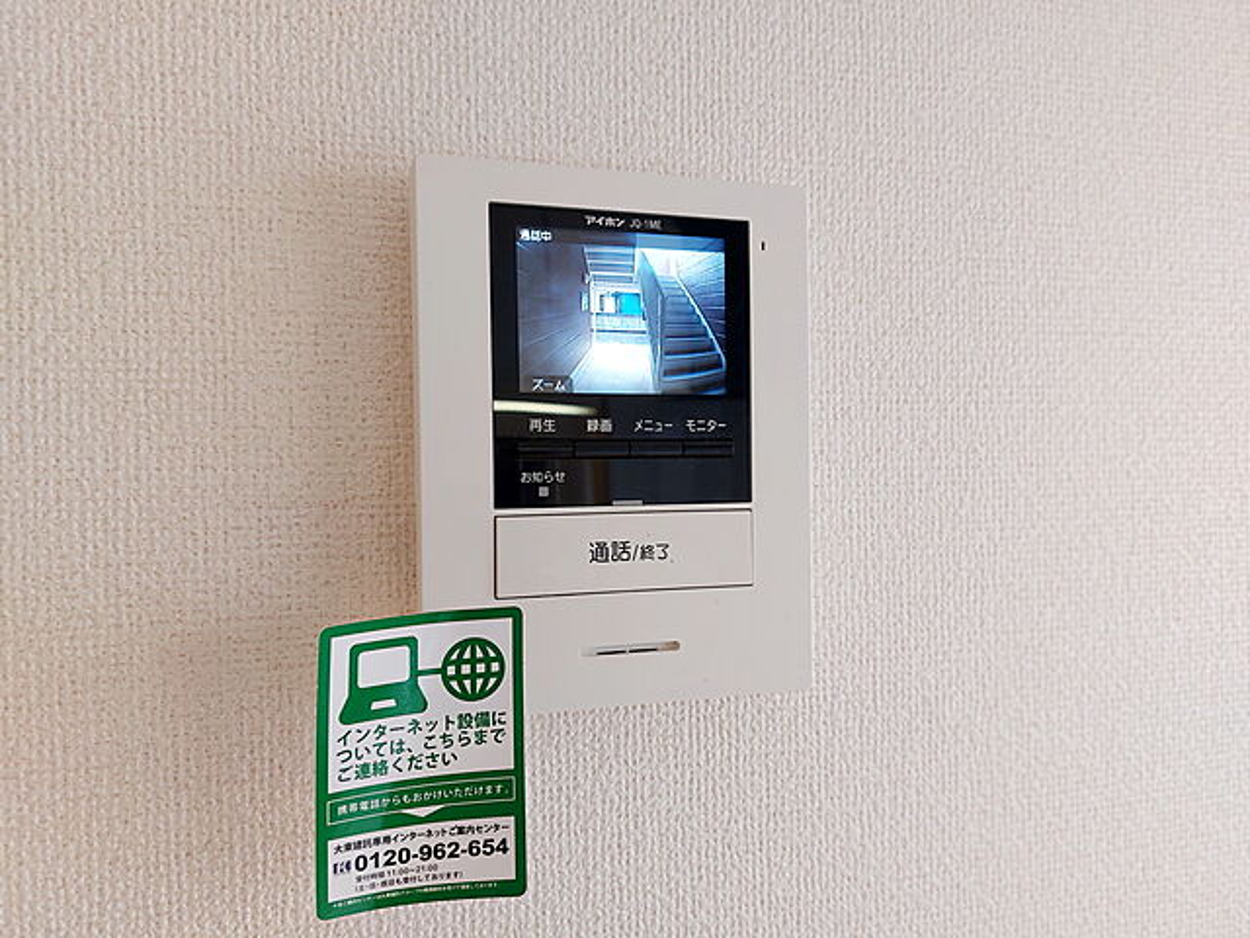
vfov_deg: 56.8
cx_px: 625
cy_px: 469
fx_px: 867
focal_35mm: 24
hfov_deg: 71.6
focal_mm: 5.23
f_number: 1.8
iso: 50
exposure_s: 1/24
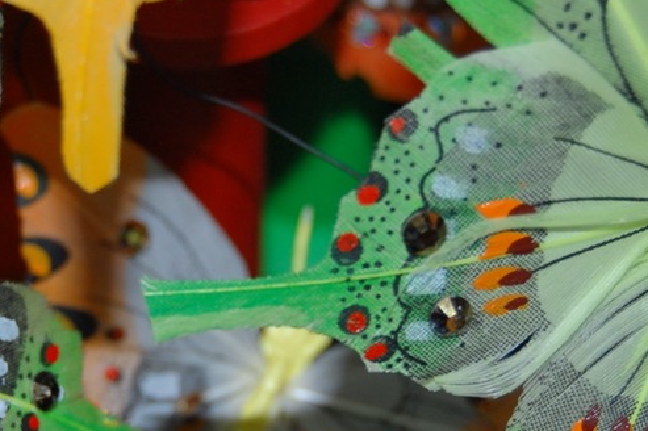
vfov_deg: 9.3
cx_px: 214
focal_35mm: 148
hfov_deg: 13.9
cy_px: 208
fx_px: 2662
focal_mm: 38
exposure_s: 1/60
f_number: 5
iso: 400
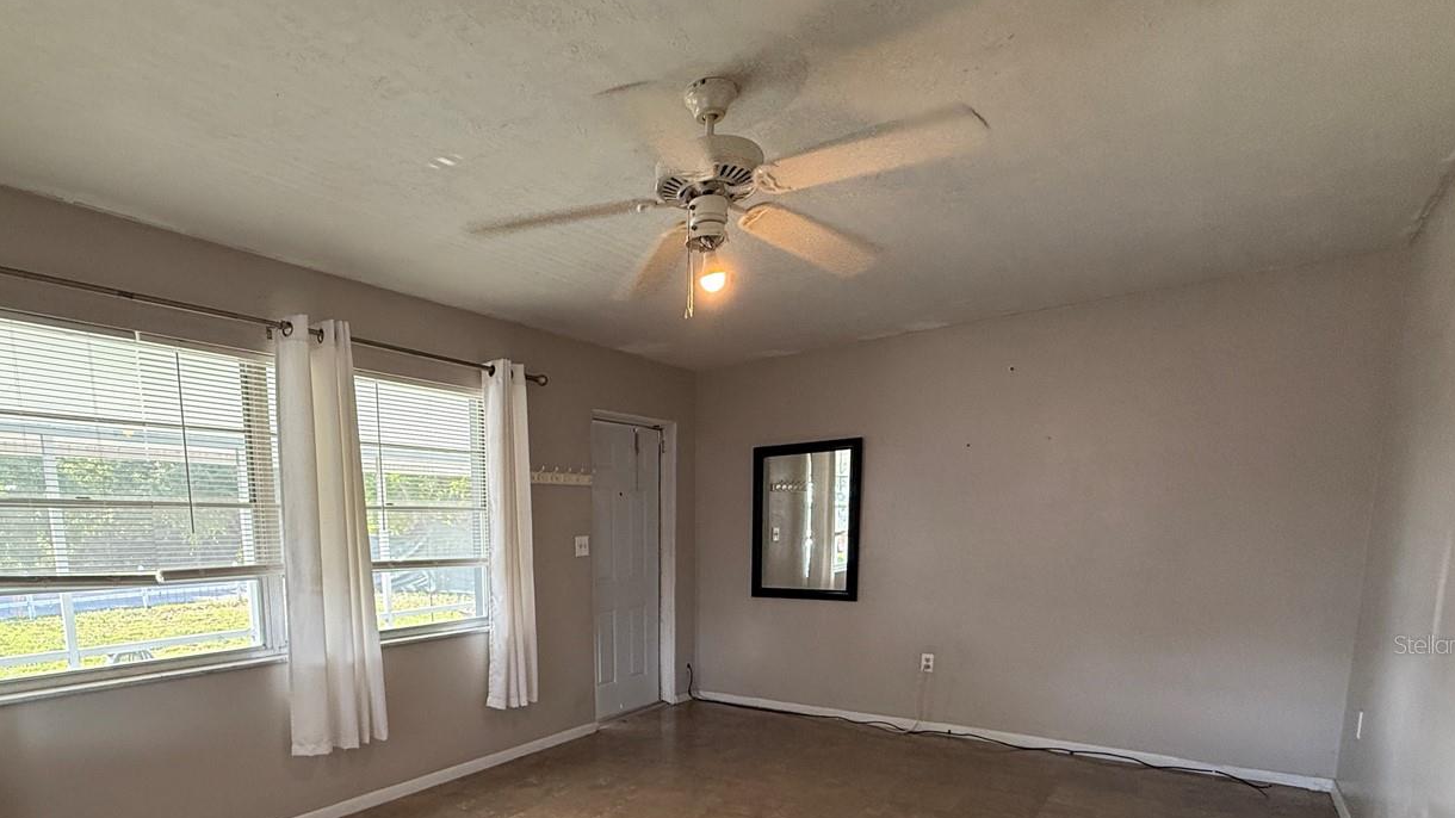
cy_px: 644
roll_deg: +1.6
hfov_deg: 85.1
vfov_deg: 52.6
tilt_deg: -8.6
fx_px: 772
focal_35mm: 20
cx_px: 552
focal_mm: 2.22
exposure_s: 1/120
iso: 160
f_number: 2.2
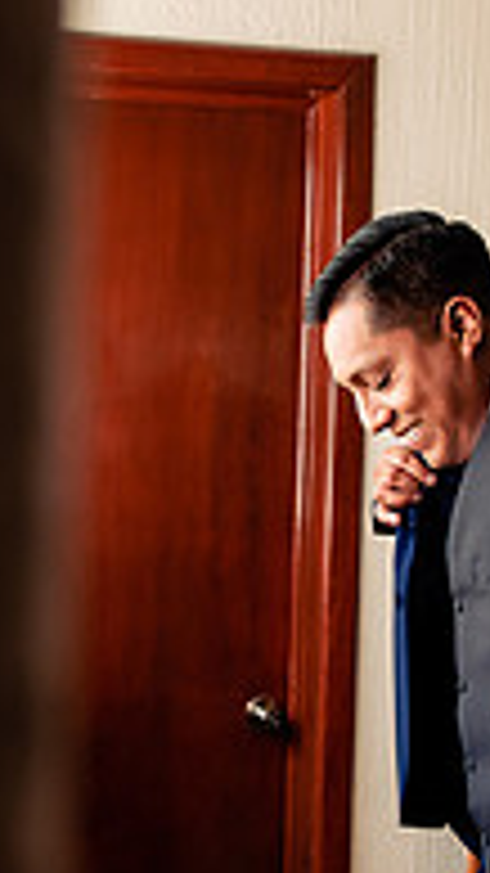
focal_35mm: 75
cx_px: 166
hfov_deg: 16.1
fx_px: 1734
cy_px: 538
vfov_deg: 28.1
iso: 400
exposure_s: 1/160
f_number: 3.5
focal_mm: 24
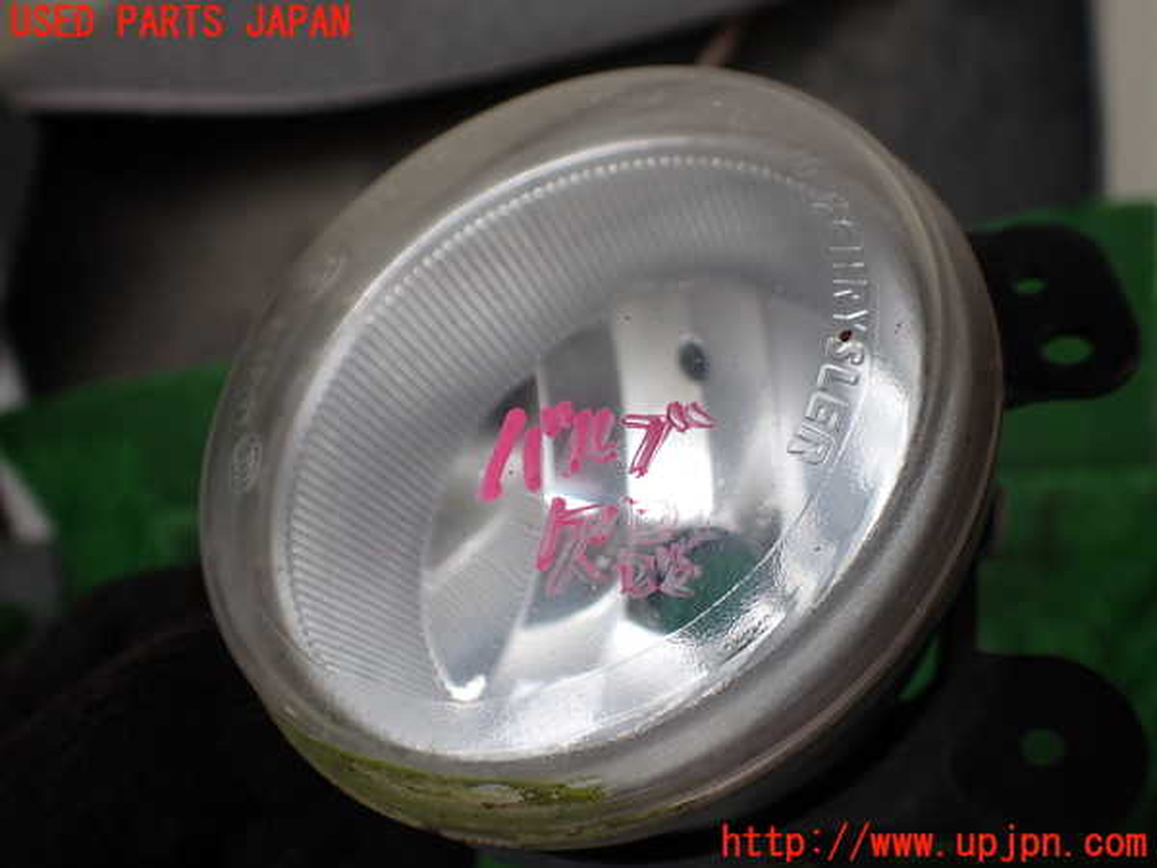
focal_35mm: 30
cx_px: 578
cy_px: 434
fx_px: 1003
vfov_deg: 46.8
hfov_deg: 60.0
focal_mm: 5.4
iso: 100
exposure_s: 1/160
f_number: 2.3
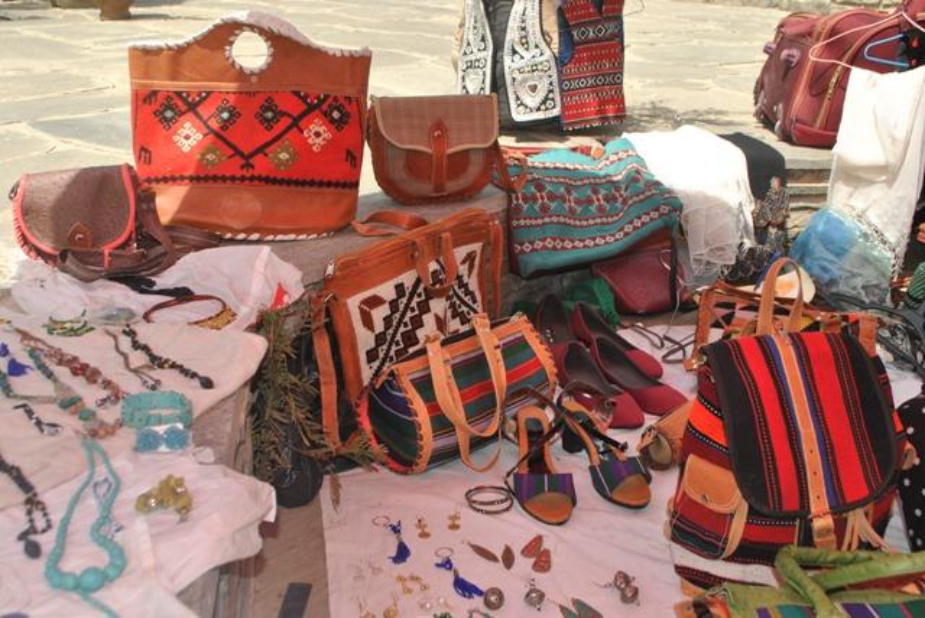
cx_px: 462
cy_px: 309
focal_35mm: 39
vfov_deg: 34.3
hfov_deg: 49.5
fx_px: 1003
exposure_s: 1/200
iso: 100
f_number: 7.1
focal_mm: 26
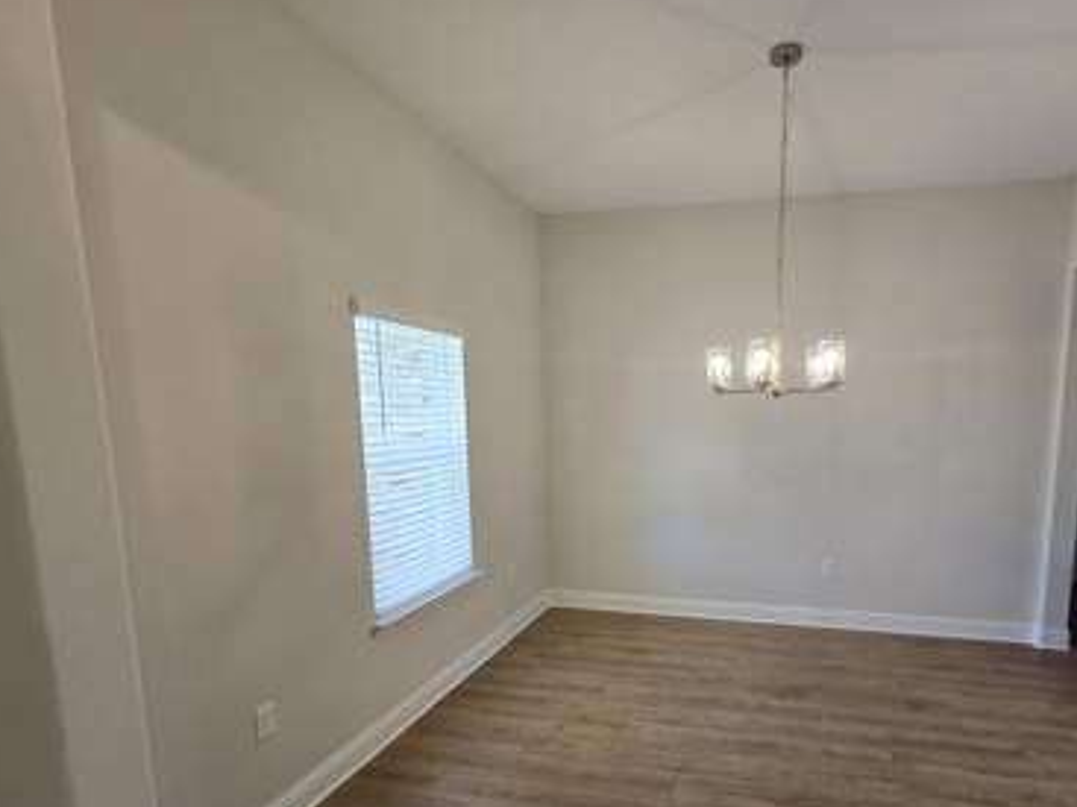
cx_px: 657
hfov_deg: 89.6
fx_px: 529
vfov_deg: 74.0
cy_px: 480
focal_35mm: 17
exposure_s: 1/60
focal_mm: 2.2
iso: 80
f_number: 2.2
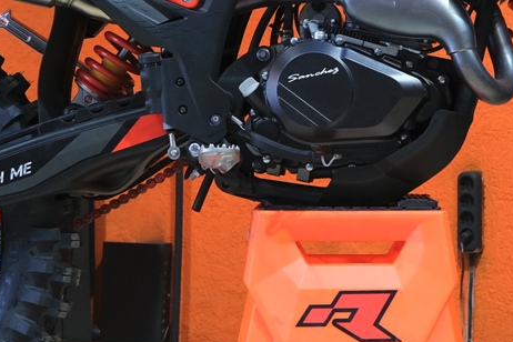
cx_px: 365
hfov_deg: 14.4
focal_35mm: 142
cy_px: -47
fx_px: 2023
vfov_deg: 9.6
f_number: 4
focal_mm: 27.5
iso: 1250
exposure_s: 1/100
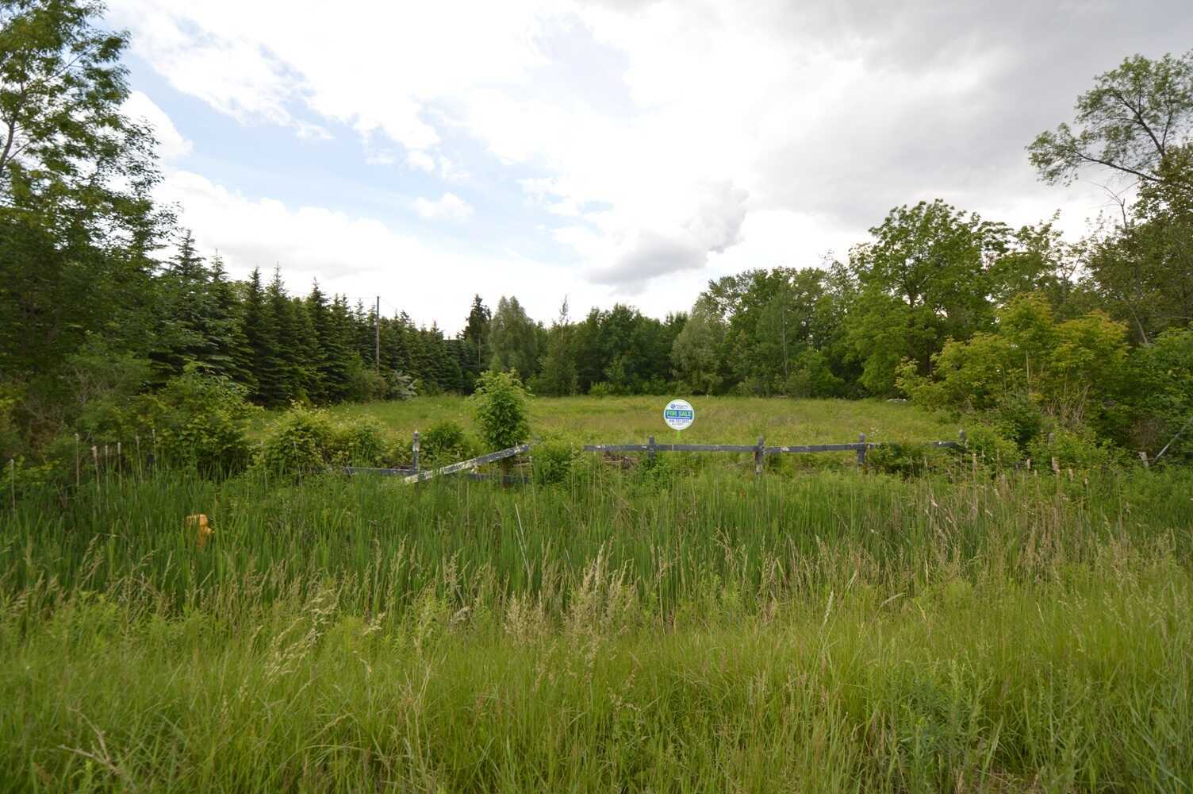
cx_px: 596
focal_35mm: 15
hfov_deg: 100.4
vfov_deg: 77.2
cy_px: 397
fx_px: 497
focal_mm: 10
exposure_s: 1/200
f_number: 5
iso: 100
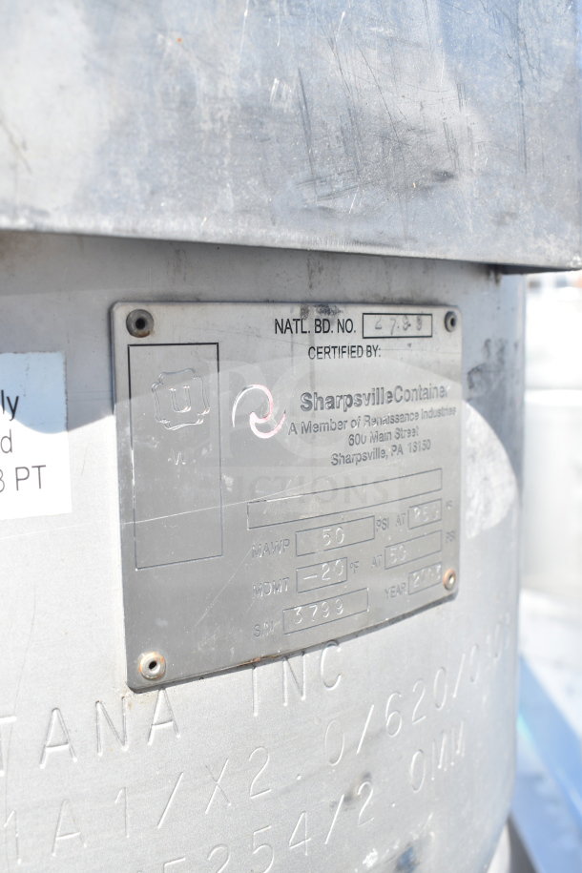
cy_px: 436
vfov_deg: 51.3
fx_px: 909
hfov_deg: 35.5
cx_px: 291
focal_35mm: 38
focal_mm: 25
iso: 200
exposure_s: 1/200
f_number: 7.1
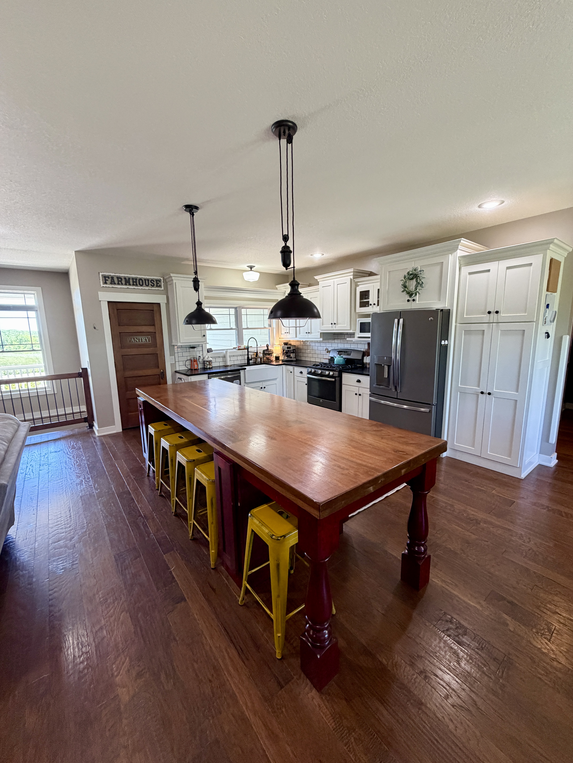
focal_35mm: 14
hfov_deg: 85.7
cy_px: 382
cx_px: 286
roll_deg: +0.5
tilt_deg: -9.2
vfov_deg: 102.1
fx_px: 309
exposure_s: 1/60
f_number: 2.2
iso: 320
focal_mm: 2.22
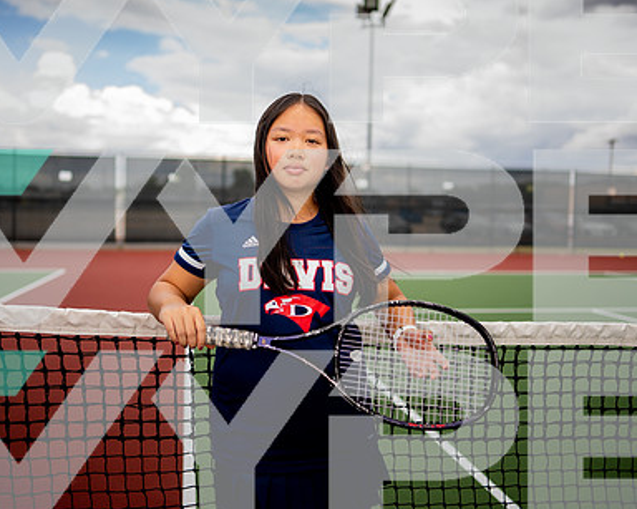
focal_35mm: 34
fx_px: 641
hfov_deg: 52.8
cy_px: 238
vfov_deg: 43.3
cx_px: 302
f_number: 1.4
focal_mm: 24
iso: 50
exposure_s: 1/1250
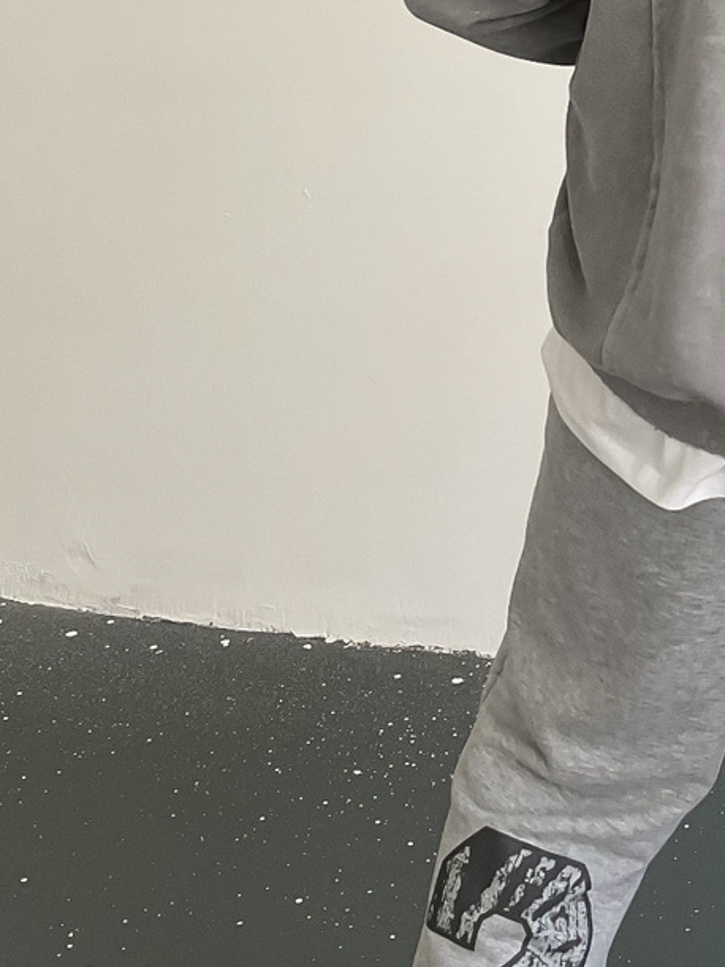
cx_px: 704
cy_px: 116
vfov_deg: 25.0
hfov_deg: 18.9
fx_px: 2123
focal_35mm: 76
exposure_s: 1/120
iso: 50
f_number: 1.8
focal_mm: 3
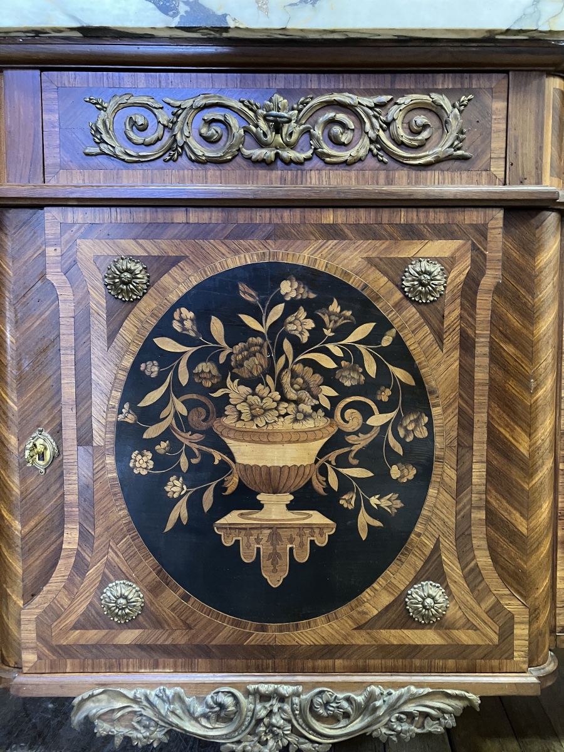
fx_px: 608
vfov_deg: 63.4
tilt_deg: -2.9
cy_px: 376
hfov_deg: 49.7
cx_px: 282
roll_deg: -0.8
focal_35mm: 28
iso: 640
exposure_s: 1/30
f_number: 1.8
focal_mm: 3.99
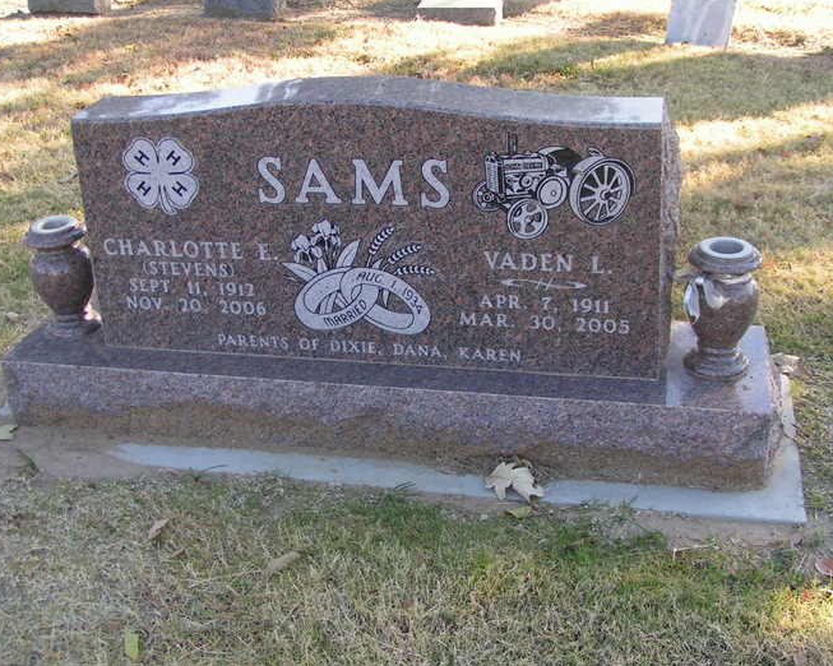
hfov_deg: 41.2
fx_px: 1109
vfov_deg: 33.4
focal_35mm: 45
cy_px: 332
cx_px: 393
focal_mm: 6.6
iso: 50
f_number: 4
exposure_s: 1/80
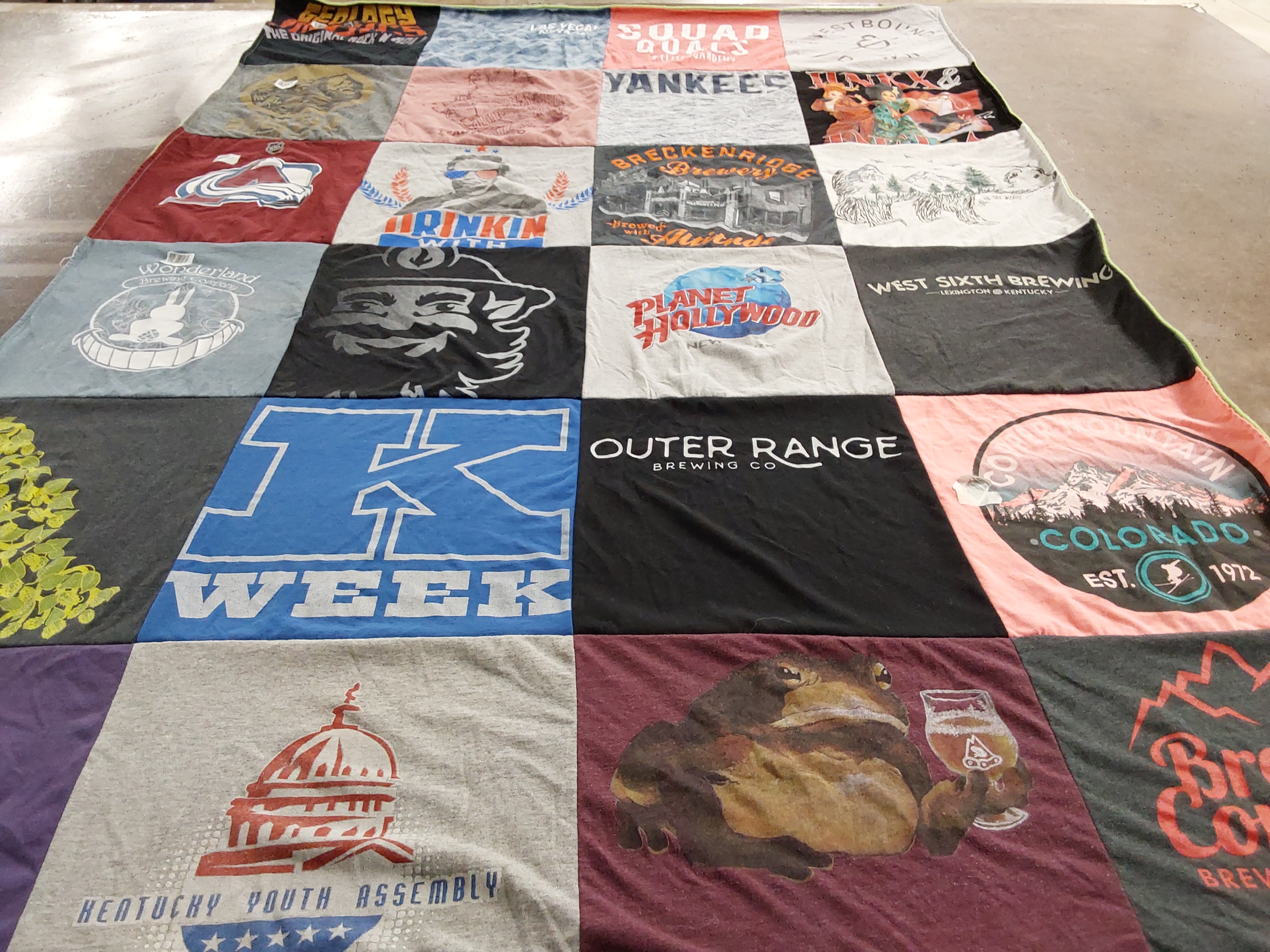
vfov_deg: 49.7
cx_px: 635
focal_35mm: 28
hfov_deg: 63.4
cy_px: 476
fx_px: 1027
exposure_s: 1/50
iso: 160
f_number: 1.9
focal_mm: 2.91
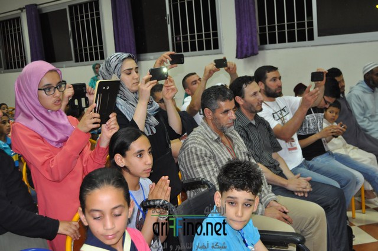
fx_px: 472
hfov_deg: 43.7
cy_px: 126
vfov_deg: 29.8
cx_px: 189
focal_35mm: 45
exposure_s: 1/60
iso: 800
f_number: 4.2
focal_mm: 30
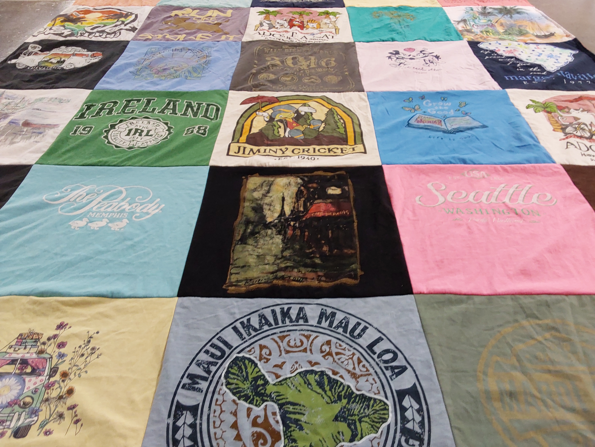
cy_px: 224
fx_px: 481
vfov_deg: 49.7
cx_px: 298
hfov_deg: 63.4
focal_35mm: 28
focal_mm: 2.91
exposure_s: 1/60
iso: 125
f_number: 1.9
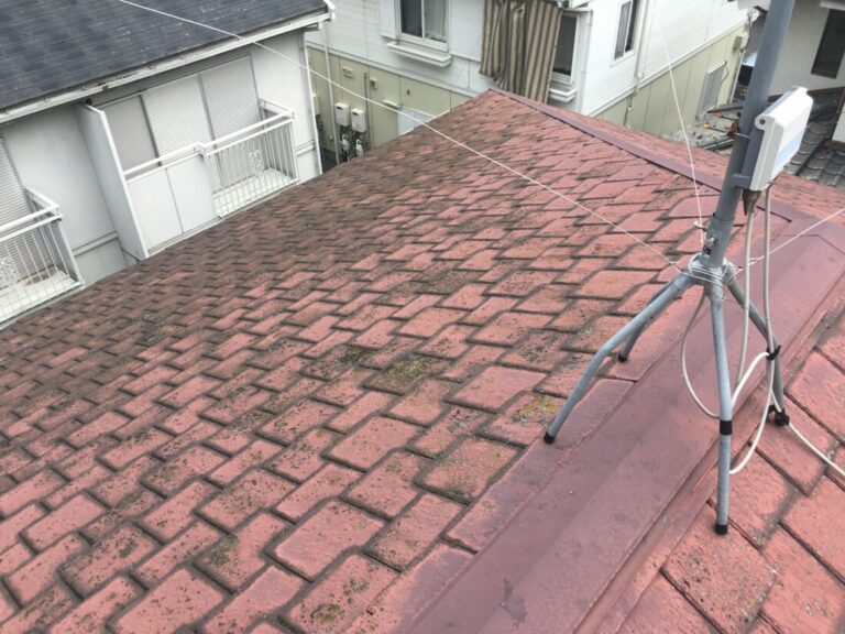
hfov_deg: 61.7
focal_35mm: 29
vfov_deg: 48.2
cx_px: 422
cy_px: 317
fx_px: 708
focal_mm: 4.15
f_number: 2.2
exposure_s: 1/801
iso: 25
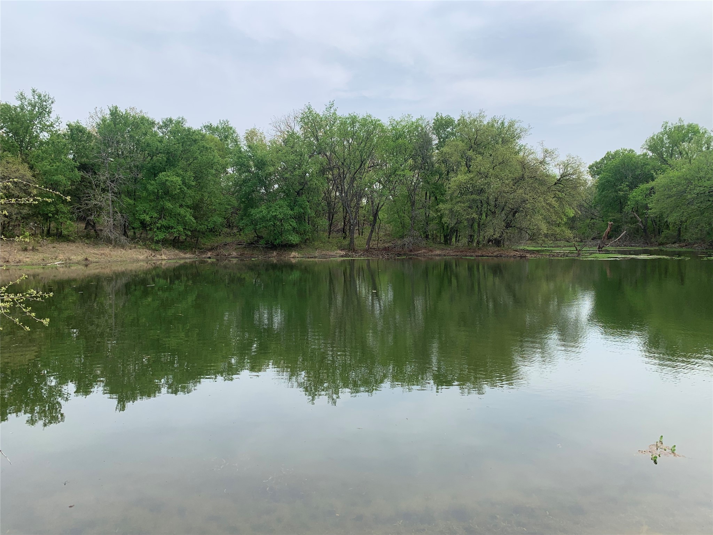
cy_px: 268
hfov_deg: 67.3
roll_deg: -0.1
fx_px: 536
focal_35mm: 26
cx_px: 356
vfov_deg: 53.1
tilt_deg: -2.5
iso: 25
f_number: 1.8
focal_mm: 4.25
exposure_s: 1/1610
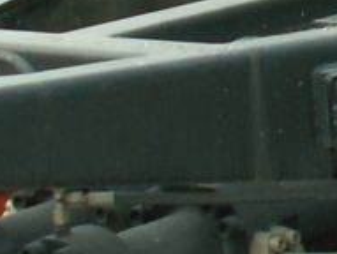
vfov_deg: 6.3
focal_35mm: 234
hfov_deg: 8.0
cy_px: -153
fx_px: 2282
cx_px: 723
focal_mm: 5.86
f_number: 3.5
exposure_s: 1/60
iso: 50
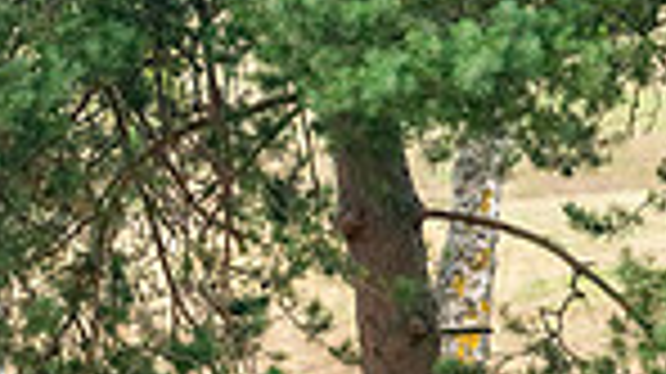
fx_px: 25288
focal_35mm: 1433
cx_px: 666
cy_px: 802
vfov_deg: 0.8
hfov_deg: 1.5
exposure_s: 1/3200
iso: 800
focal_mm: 300
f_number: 4
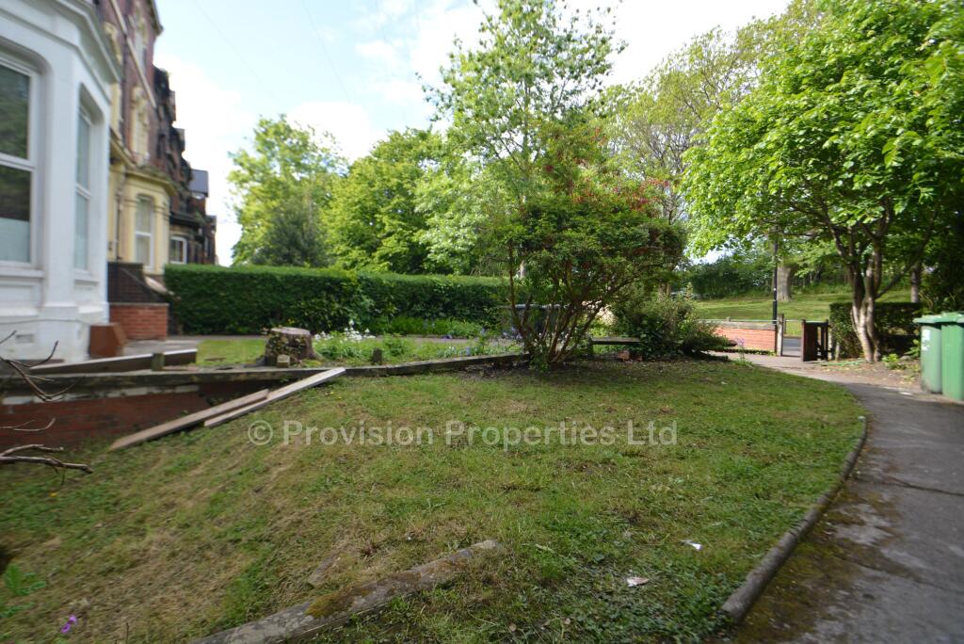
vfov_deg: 77.4
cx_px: 482
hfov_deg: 100.4
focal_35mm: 15
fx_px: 402
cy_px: 322
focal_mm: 10
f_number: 6.7
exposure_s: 1/180
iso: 200
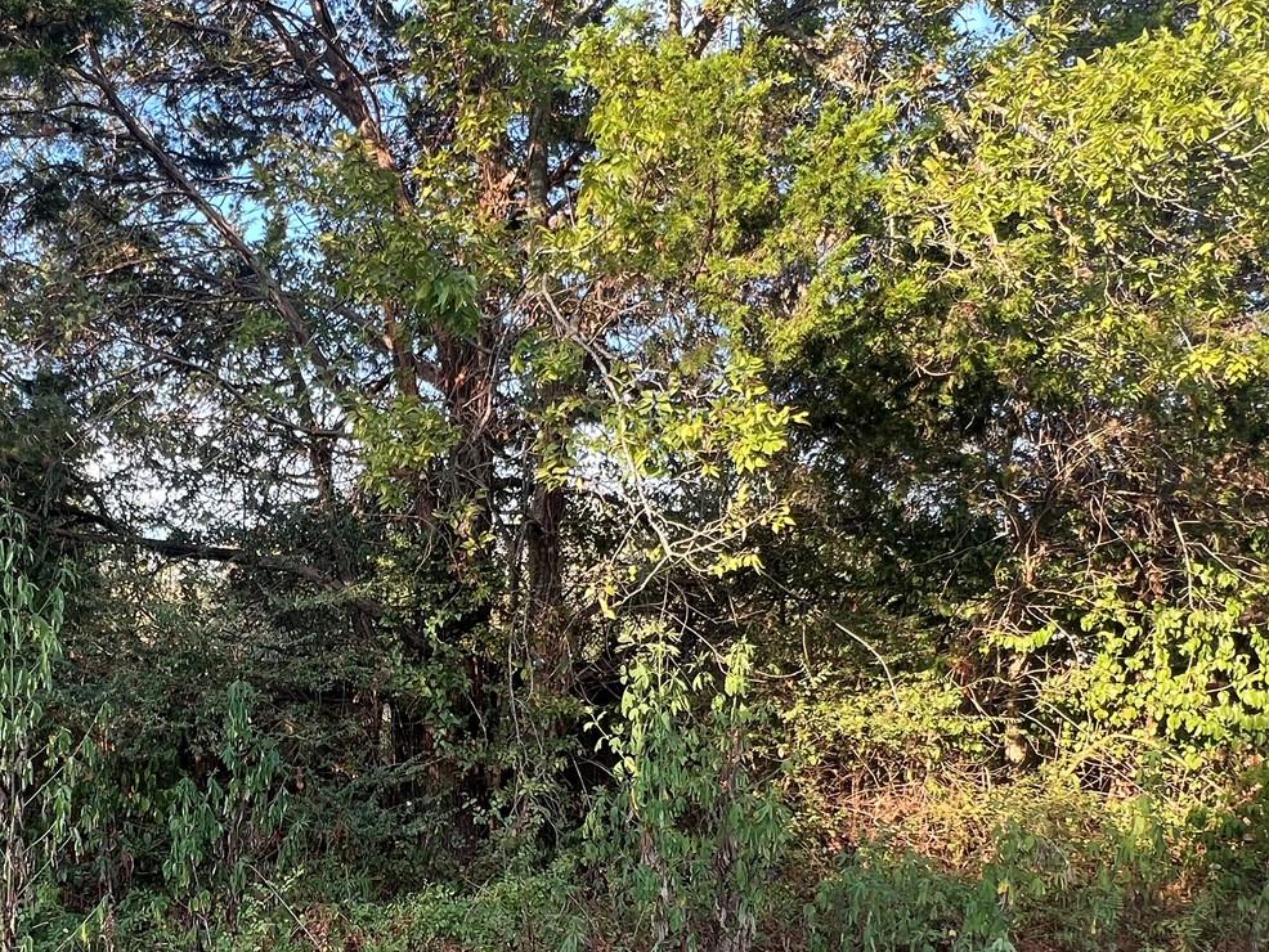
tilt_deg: +1.1
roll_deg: +0.1
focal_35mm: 27
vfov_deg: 50.0
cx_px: 340
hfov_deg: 62.1
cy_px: 673
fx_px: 990
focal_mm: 1.57
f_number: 1.8
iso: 40
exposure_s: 1/99
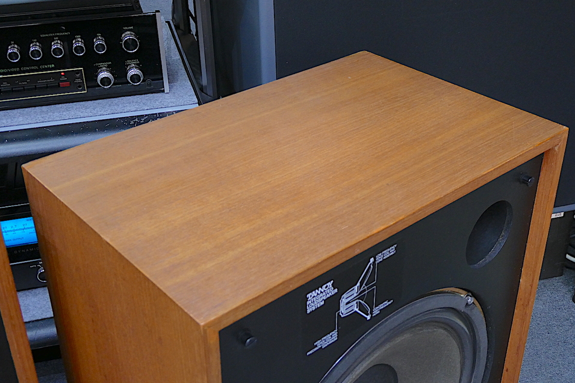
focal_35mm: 46
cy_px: 189
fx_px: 735
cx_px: 288
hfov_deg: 42.7
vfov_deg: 29.3
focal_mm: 7.8
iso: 200
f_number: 3.9
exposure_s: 1/10
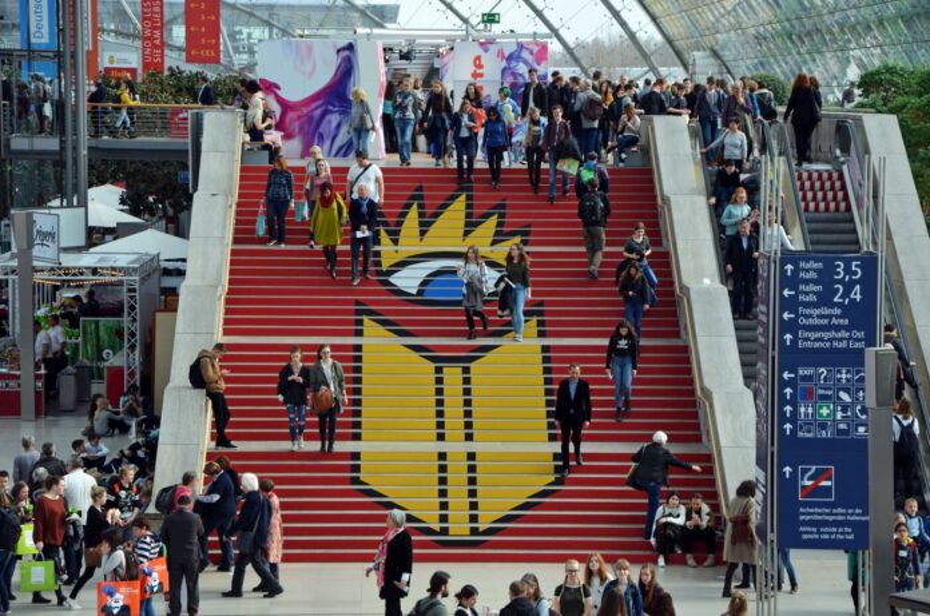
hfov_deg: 16.1
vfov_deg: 10.7
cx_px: 465
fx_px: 3287
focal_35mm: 128
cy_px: 308
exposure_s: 1/250
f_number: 8
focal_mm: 85
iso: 200
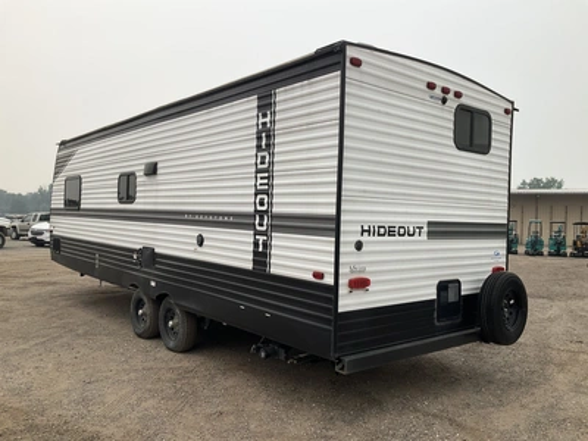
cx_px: 294
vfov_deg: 48.2
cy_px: 220
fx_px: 493
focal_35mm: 29
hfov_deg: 61.7
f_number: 1.8
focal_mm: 3
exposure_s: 1/2320
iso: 25
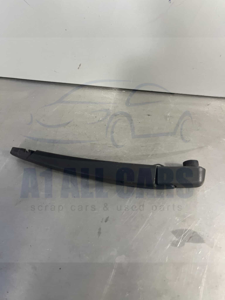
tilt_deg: -56.6
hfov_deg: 53.1
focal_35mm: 26
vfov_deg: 67.3
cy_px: 150
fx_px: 225
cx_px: 112
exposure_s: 1/50
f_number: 1.6
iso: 400
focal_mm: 5.1
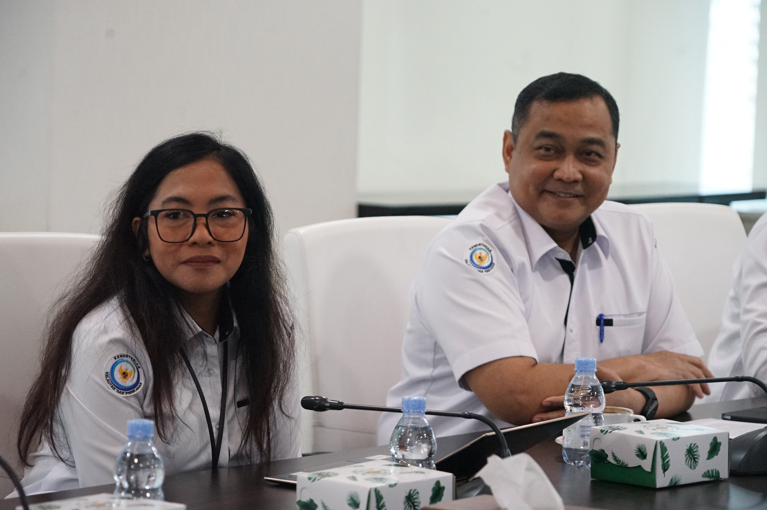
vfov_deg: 10.1
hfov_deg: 15.1
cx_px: 384
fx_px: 2895
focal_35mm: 136
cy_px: 255
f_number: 6.3
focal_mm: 136
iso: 6400
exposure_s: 1/250
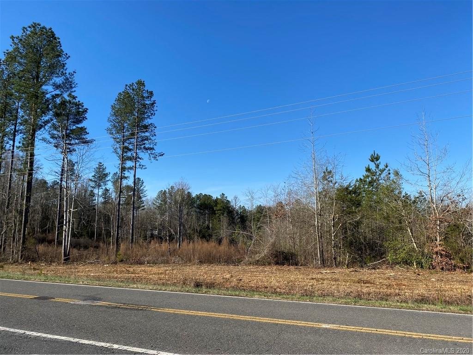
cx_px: 236
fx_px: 355
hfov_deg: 67.3
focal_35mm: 26
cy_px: 178
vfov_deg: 53.1
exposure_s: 1/2315
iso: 32
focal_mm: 4.25
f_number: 1.8
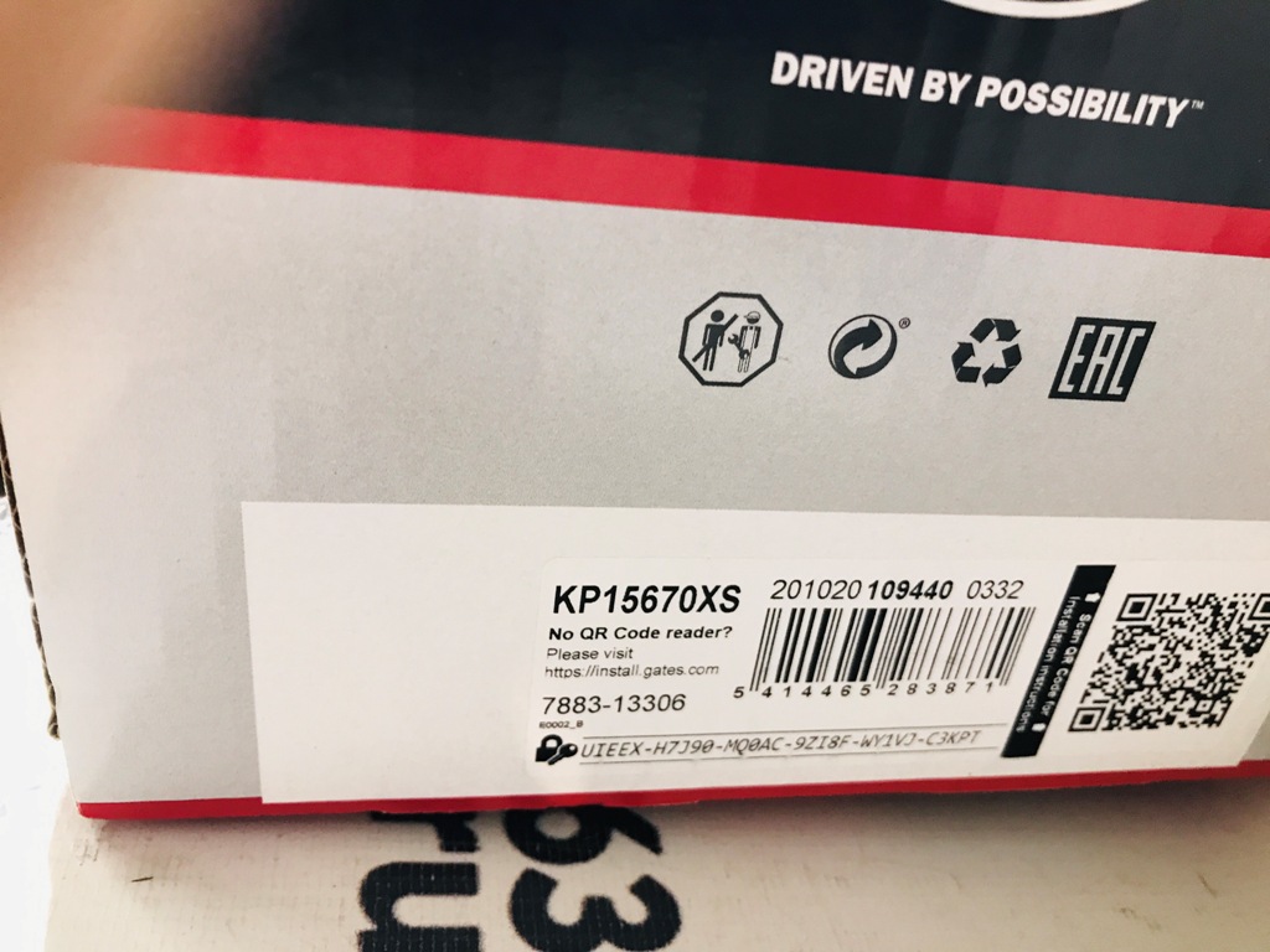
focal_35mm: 28
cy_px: 476
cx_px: 635
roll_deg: -12.2
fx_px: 1027
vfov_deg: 49.7
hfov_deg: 63.4
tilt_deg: -29.2
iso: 50
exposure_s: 1/17
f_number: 1.8
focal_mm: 3.99
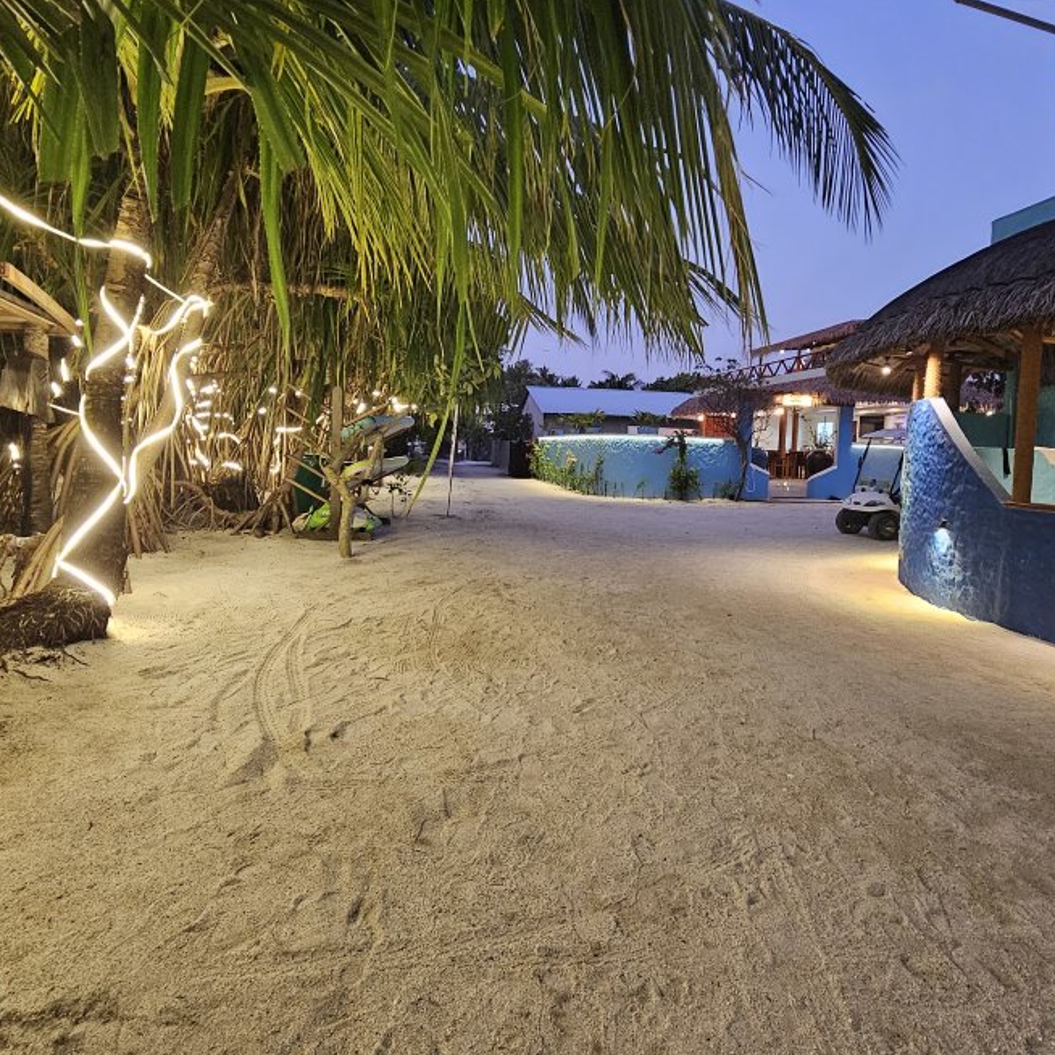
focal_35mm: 18
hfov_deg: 80.5
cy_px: 482
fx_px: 621
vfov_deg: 80.5
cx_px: 579
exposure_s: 1/33
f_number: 2.2
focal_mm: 2.2
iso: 800
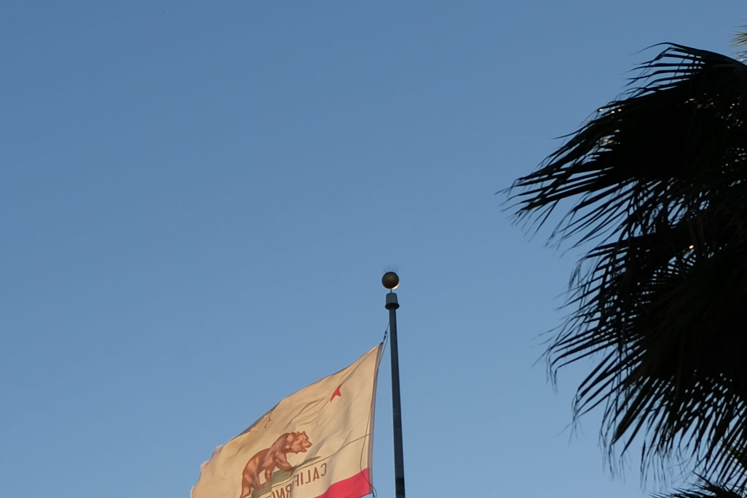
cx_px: 214
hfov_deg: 18.3
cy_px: 510
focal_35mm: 111
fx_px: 2303
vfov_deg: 12.2
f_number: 3.2
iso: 200
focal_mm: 20.5
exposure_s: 1/2000
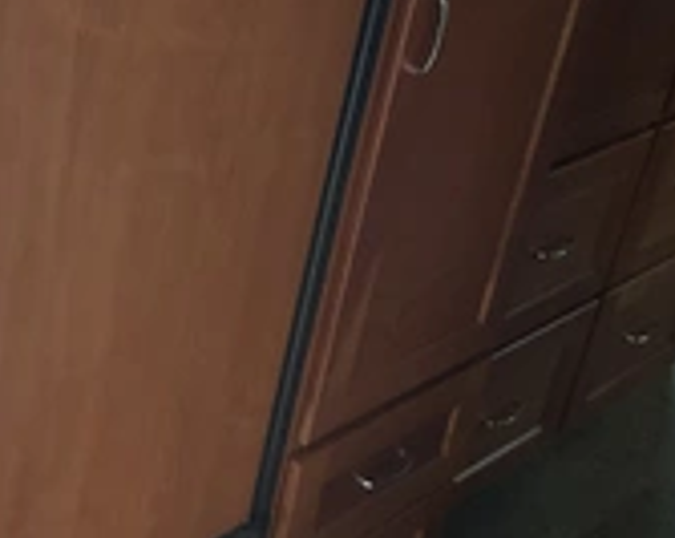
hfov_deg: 27.5
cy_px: 81
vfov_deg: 22.0
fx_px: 1356
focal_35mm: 68
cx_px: 158
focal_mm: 3
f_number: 1.8
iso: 64
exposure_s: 1/113
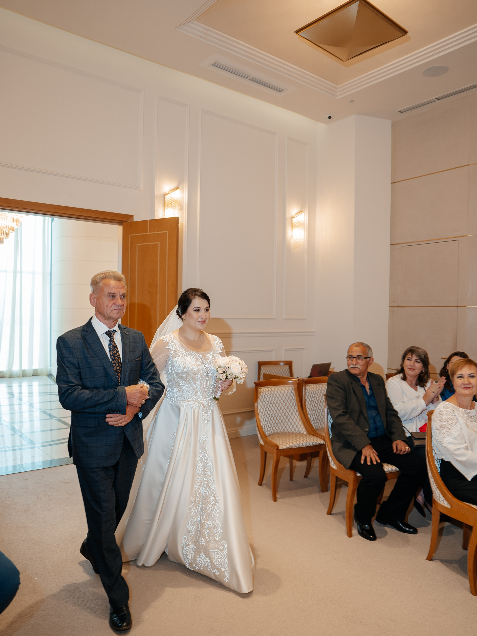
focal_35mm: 26
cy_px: 326
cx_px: 238
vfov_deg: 67.3
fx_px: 478
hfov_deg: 53.1
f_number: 3.2
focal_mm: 24
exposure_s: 1/80
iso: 400
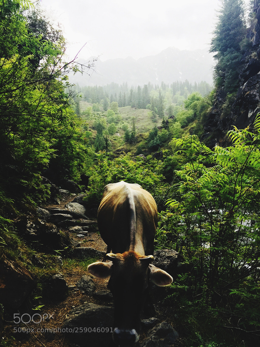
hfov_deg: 48.2
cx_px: 130
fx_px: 290
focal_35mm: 29
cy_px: 174
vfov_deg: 61.7
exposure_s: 1/240
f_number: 2.2
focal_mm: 4.15
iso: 32
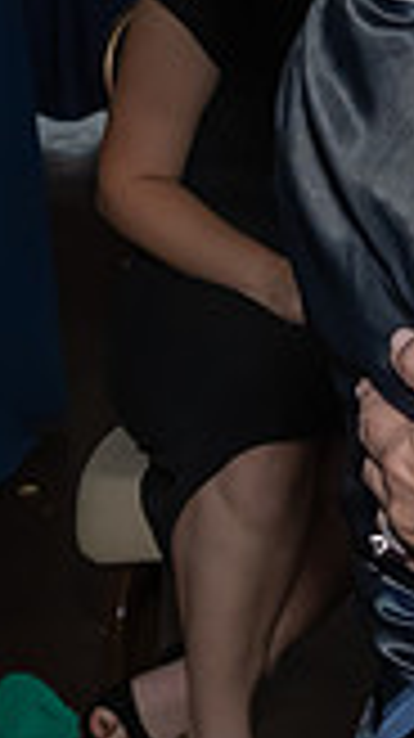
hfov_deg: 6.8
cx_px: 867
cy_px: 17
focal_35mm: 172
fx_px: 3364
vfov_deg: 12.4
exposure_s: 1/250
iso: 1000
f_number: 7.1
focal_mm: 23
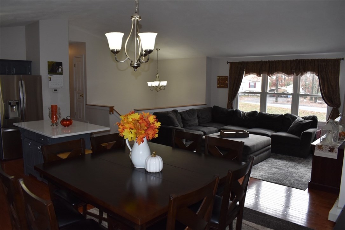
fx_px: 259
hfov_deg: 67.4
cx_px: 172
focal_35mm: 27
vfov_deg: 47.9
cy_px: 115
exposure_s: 1/125
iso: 500
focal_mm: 18
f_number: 5.6
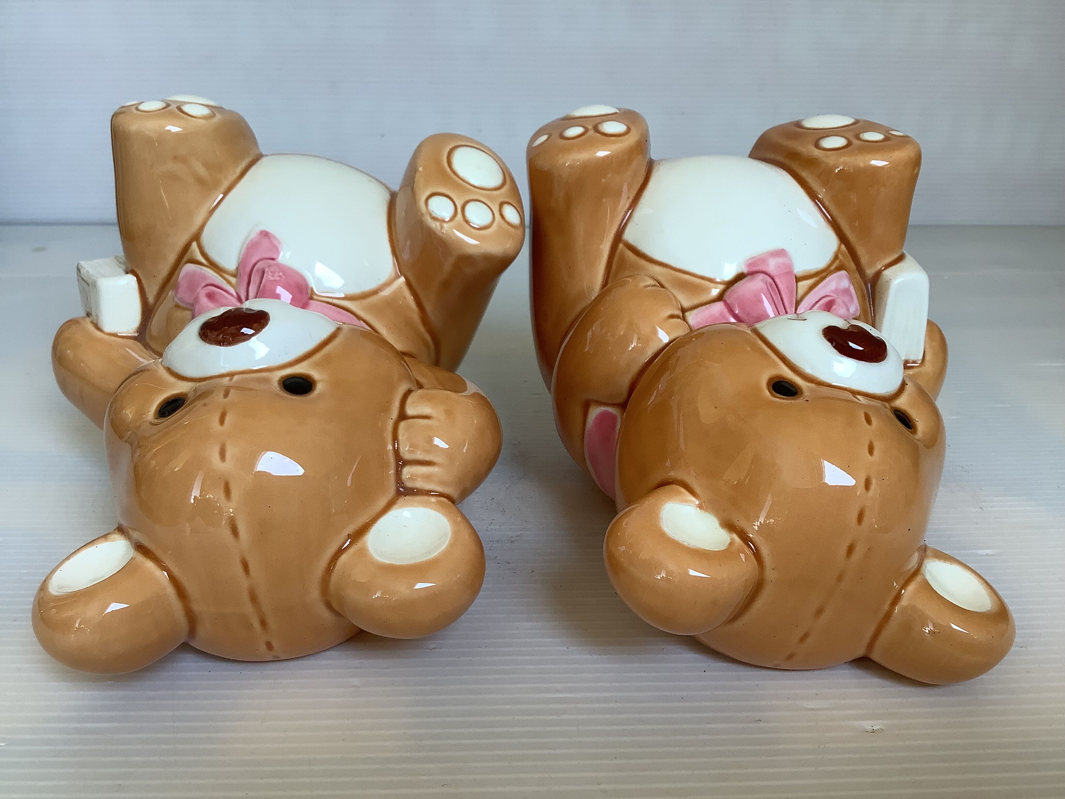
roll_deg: +0.1
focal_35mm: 31
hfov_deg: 58.4
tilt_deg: -23.8
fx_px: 954
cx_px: 532
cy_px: 400
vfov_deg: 45.4
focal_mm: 3.3
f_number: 2.4
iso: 50
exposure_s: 1/60
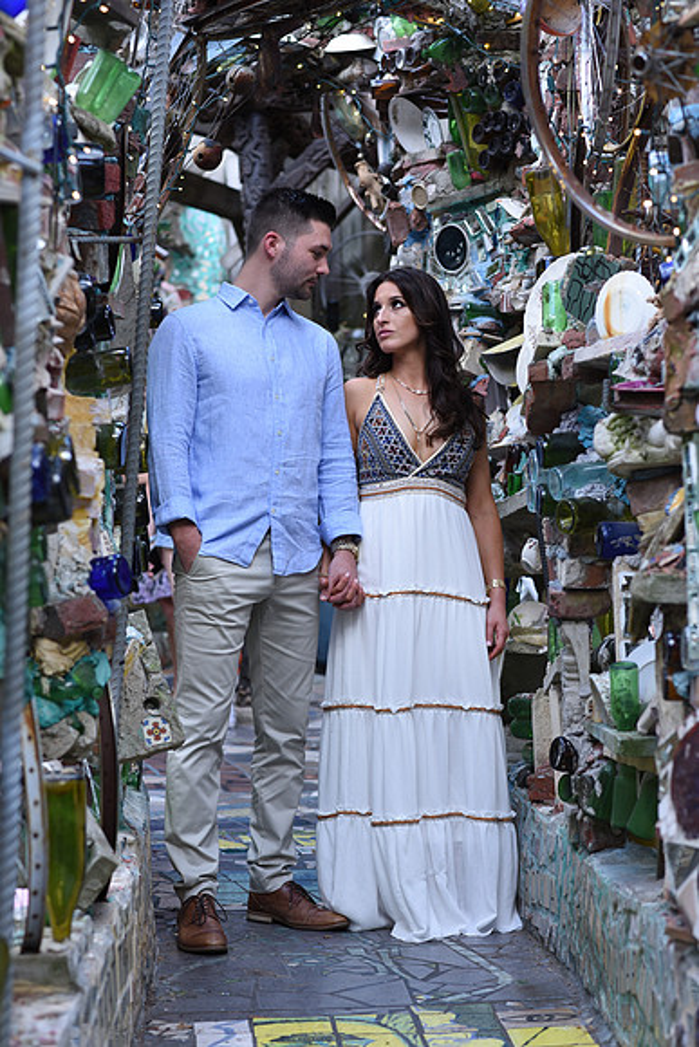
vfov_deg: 23.9
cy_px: 524
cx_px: 350
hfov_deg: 16.1
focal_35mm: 85
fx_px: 2474
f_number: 4.5
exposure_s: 1/160
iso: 320
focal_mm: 85
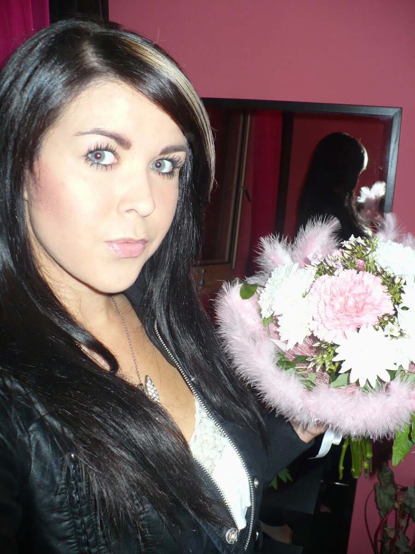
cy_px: 277
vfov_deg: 50.1
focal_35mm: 37
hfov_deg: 38.7
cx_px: 208
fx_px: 591
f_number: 2.8
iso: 100
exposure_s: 1/30
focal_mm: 6.1
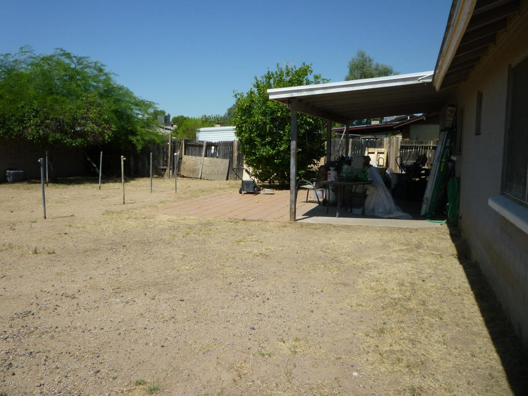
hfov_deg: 61.7
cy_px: 198
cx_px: 264
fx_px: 442
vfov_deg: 48.2
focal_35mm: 29
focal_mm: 5.2
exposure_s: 1/640
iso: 80
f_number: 4.5
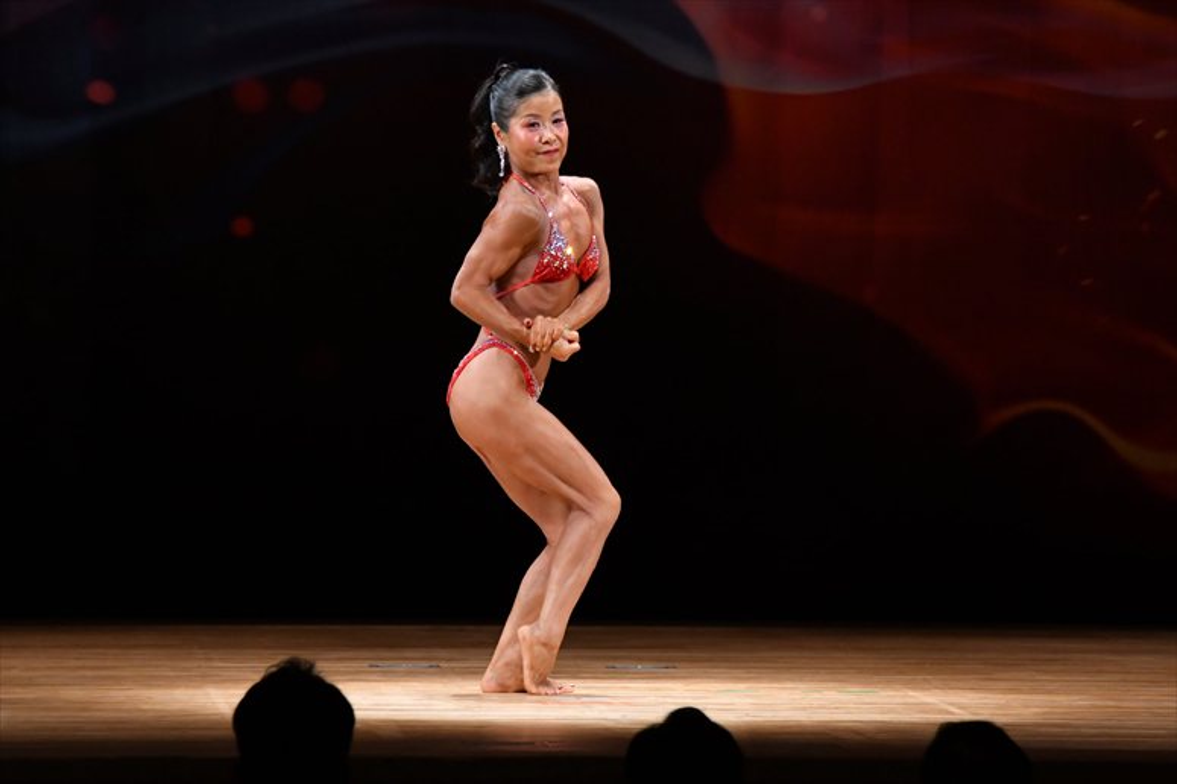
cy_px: 392
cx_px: 588
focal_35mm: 270
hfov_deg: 7.6
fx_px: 8823
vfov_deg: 5.1
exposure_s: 1/400
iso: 3200
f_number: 5.6
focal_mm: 180
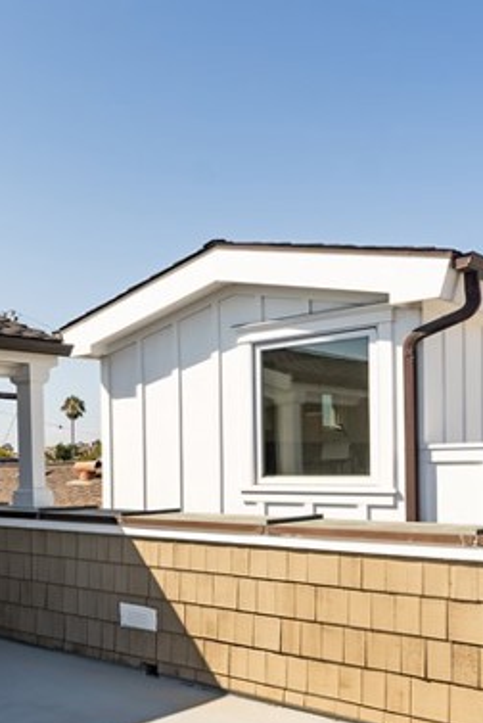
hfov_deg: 30.7
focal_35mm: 38
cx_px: -69
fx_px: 763
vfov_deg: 49.9
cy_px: 471
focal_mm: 14
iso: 100
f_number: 7.1
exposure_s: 1/640
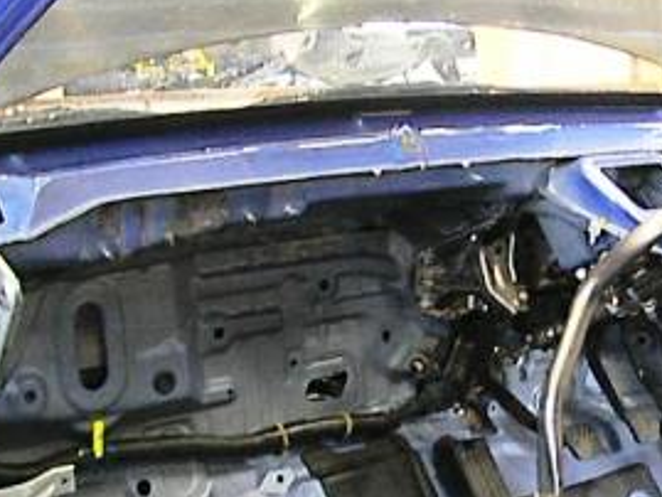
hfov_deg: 24.3
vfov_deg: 18.3
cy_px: 469
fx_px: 1511
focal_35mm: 79
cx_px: 527
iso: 900
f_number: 3.5
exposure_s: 1/16.2
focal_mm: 6.3
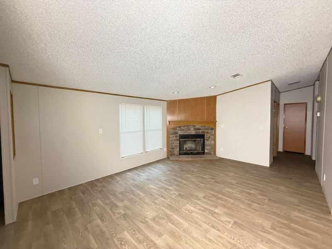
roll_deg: -0.7
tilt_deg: -0.7
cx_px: 166
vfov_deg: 85.7
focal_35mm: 14
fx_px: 134
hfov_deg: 102.1
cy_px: 124
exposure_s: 1/60
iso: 500
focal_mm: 2.22
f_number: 2.2
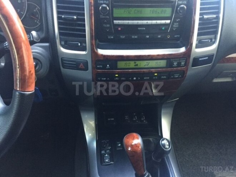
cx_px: 118
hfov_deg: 61.7
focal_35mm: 29
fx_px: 198
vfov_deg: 48.2
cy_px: 88
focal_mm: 4.15
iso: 250
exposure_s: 1/25
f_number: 2.2
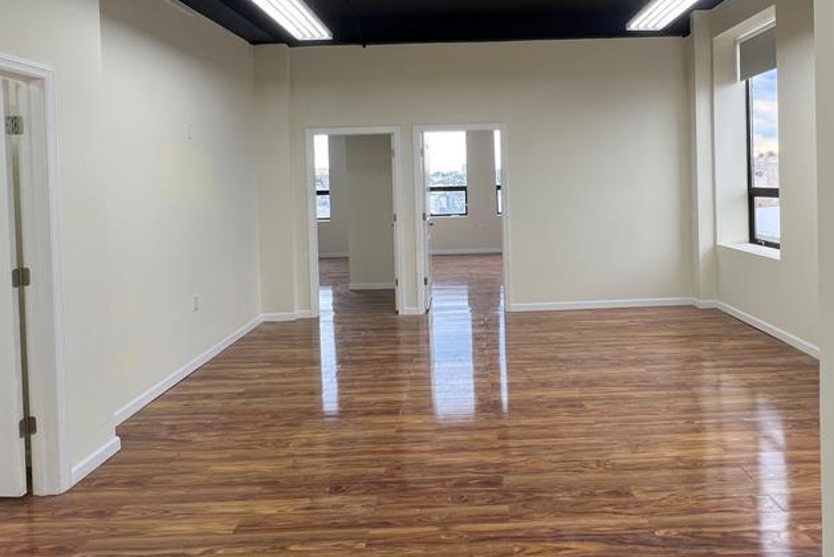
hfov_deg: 78.2
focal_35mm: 22
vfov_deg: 56.1
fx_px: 510
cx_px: 468
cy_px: 187
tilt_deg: +0.1
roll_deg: +2.6
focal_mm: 1.57
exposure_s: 1/120
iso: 64
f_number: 1.8
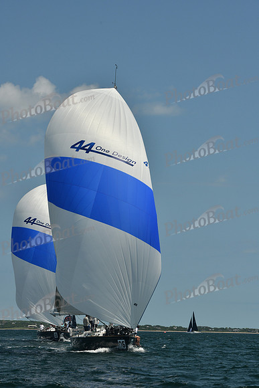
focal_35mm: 100
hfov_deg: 13.7
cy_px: 194
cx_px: 130
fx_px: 1078
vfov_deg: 20.4
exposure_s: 1/640
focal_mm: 100
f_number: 9
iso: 320
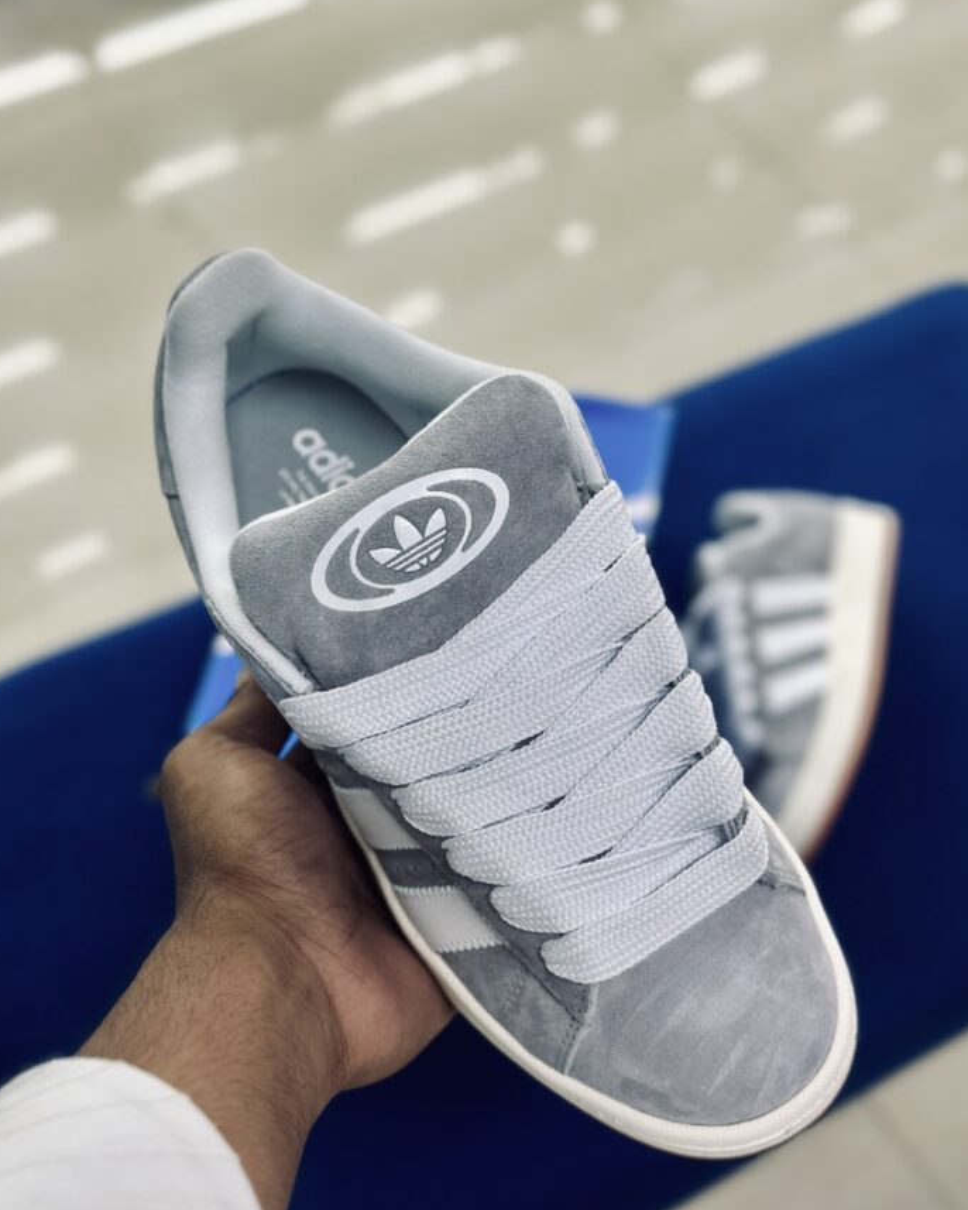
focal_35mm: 51
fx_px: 1826
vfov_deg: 36.6
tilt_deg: -54.9
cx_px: 484
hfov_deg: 29.7
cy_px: 652
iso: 64
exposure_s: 1/112
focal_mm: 6.86
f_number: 1.78
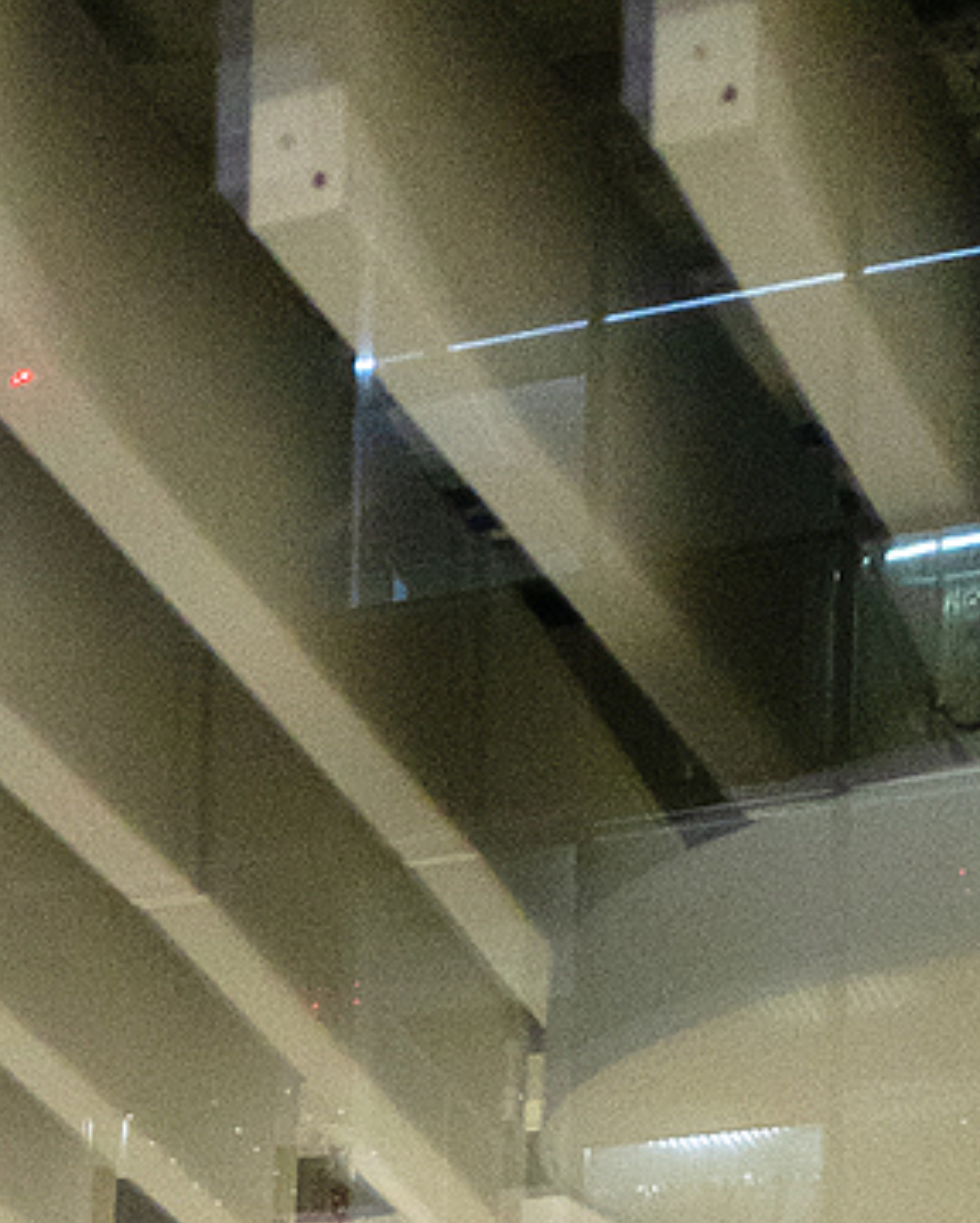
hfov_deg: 10.1
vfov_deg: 12.2
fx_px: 5033
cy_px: 2511
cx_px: -1105
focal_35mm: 139
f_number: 1.8
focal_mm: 15
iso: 800
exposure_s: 1/60
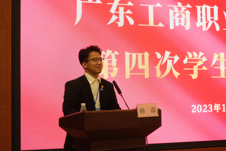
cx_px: 113
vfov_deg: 24.2
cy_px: 76
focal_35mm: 56
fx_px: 352
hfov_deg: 35.6
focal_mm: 37.4
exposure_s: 1/40
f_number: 13
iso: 4000
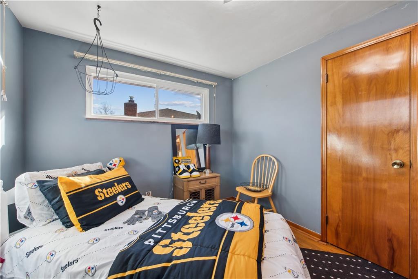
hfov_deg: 104.2
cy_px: 140
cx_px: 209
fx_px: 163
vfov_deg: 81.2
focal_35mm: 14
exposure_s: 1/2.5
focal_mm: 14
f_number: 11
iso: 50
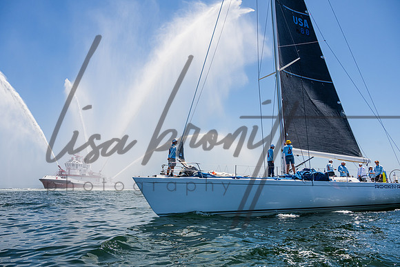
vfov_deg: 44.3
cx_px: 194
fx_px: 328
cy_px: 133
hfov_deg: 62.8
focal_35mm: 29
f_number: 8
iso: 400
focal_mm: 28
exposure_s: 1/1600
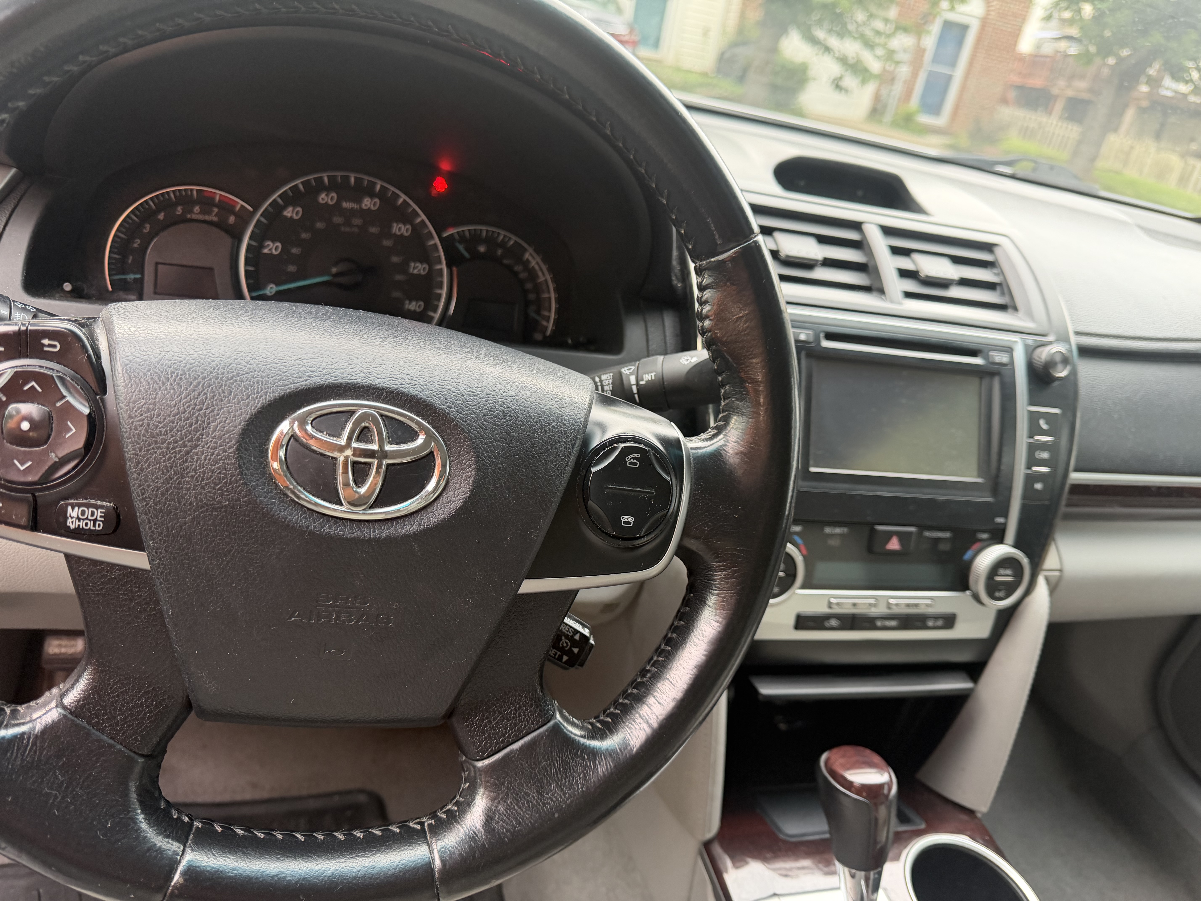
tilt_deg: -24.4
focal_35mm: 24
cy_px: 450
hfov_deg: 71.6
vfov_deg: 56.8
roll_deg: -10.5
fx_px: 833
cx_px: 600
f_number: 1.78
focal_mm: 6.76
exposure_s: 1/68
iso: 200
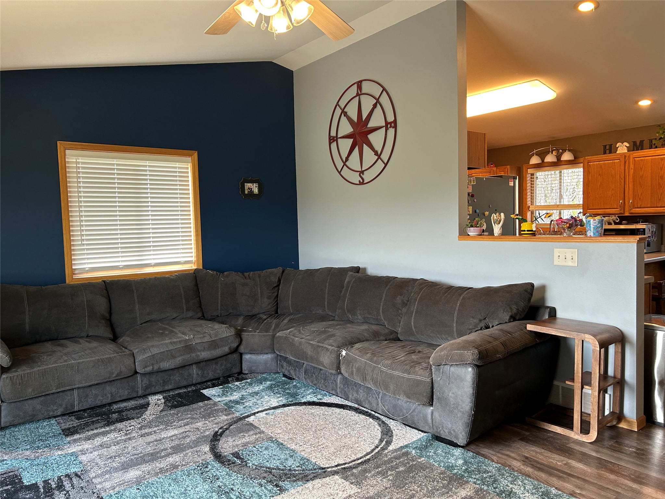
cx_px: 332
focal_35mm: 26
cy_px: 250
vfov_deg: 53.1
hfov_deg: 67.3
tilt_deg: -4.1
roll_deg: +2.0
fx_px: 499
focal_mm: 5.7
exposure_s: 1/60
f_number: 1.5
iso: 80
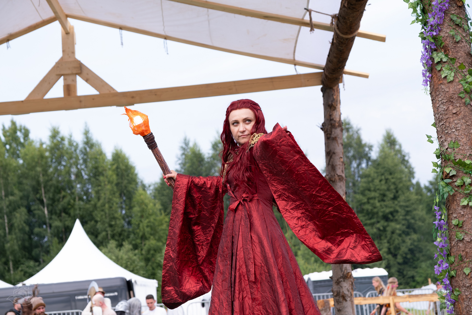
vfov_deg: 18.2
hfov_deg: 27.0
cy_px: 158
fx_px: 983
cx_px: 236
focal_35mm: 75
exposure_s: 1/800
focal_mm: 50
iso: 320
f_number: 4
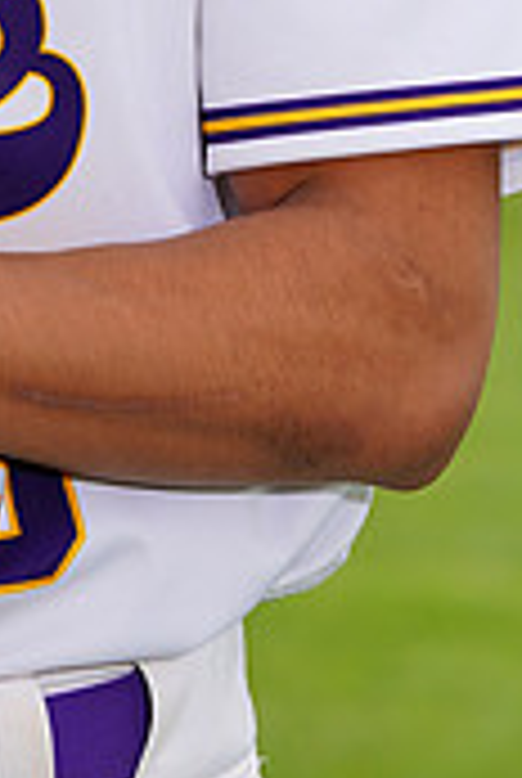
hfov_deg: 1.6
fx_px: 19192
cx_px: -259
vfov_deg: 2.3
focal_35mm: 886
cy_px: -463
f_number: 9
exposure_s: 1/250
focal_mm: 265
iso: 160
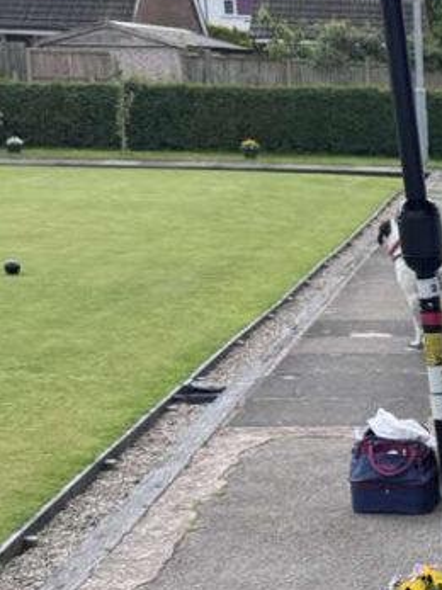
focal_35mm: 83
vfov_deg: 22.8
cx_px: 709
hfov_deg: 15.9
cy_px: 558
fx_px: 1414
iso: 80
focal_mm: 6.8
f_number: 1.8
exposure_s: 1/1721
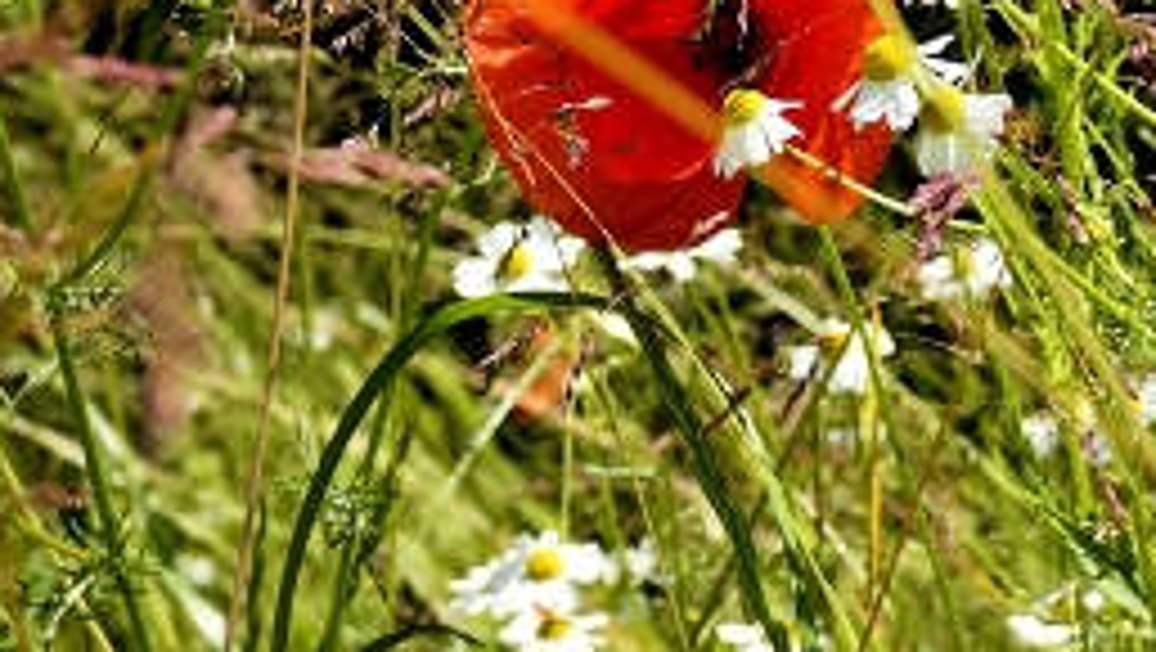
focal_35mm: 166
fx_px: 5092
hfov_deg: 12.9
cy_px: 169
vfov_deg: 7.3
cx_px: 769
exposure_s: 1/323
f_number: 5
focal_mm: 20.1
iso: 80
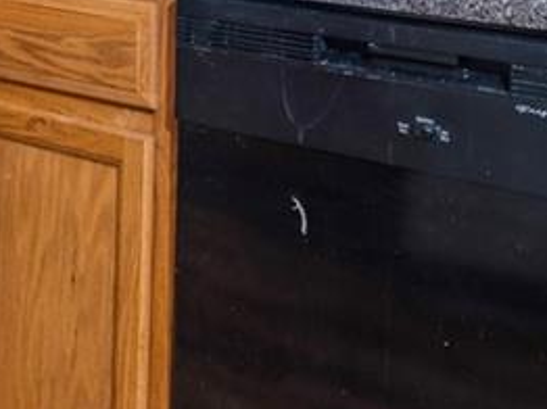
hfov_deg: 22.1
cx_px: -173
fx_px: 1247
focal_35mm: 79
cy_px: -225
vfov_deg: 16.7
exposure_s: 1/1.25
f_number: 8
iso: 200
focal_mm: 21
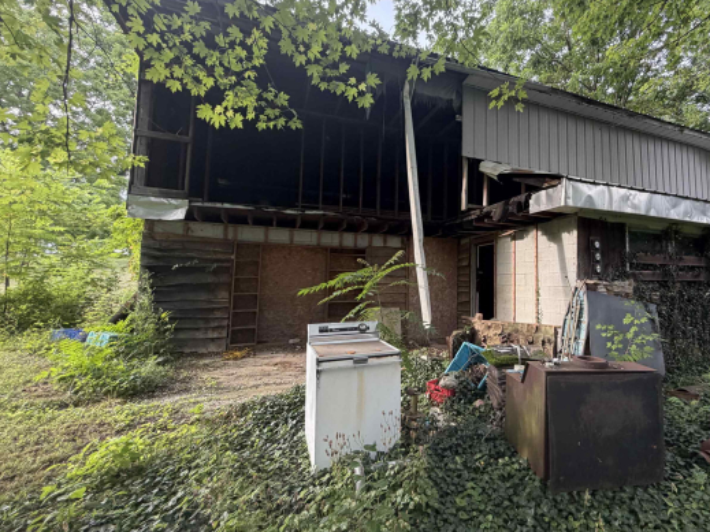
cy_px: 253
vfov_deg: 71.5
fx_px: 369
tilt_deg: +4.0
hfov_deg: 86.4
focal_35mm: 18
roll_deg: -1.5
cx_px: 433
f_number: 2.2
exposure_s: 1/121
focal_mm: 2.22
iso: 160
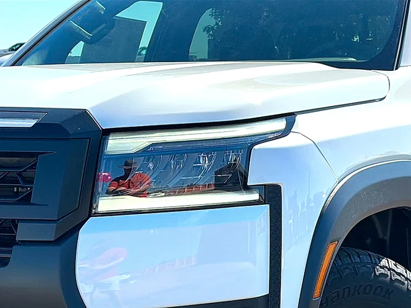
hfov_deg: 22.8
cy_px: 154
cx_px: 206
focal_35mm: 86
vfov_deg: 17.2
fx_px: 1021
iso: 64
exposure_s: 1/3279
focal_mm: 6.86
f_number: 1.78
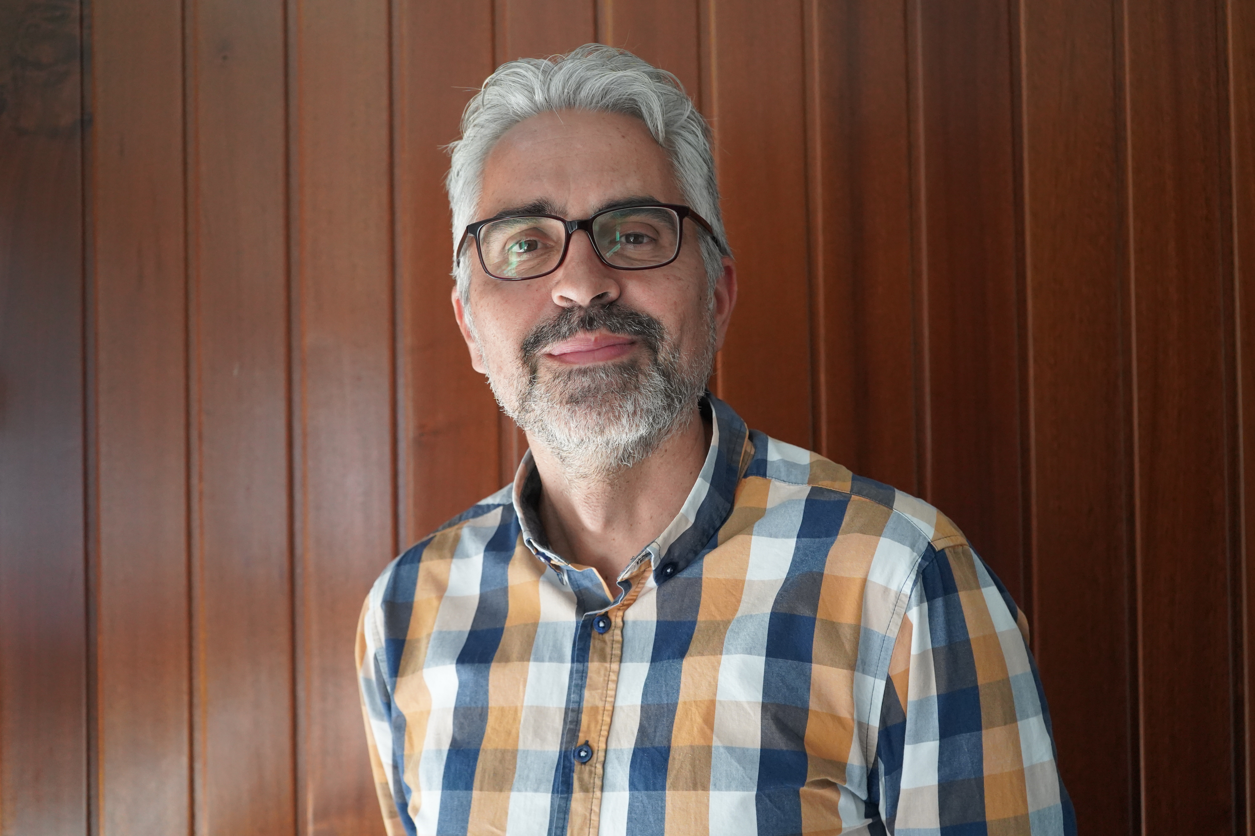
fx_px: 2092
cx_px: 628
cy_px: 418
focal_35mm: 60
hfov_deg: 33.4
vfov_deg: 22.6
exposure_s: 1/160
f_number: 5
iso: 5000
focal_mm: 60
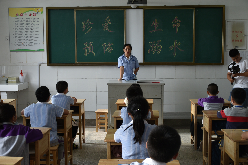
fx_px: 331
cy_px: 82
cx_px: 124
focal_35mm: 48
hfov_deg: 41.1
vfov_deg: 28.1
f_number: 4
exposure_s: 1/60
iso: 100
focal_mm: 32
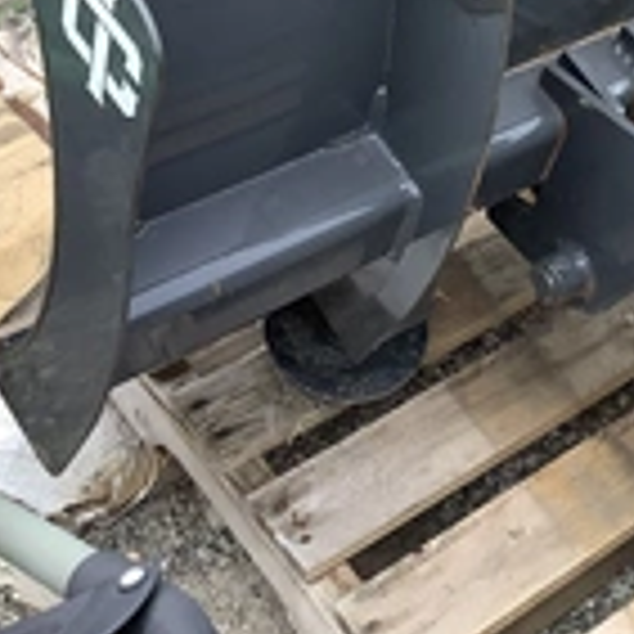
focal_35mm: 78
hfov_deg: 21.5
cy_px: 0
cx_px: 625
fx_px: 1616
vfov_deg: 21.4
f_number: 2.4
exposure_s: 1/120
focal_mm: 3.3
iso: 50
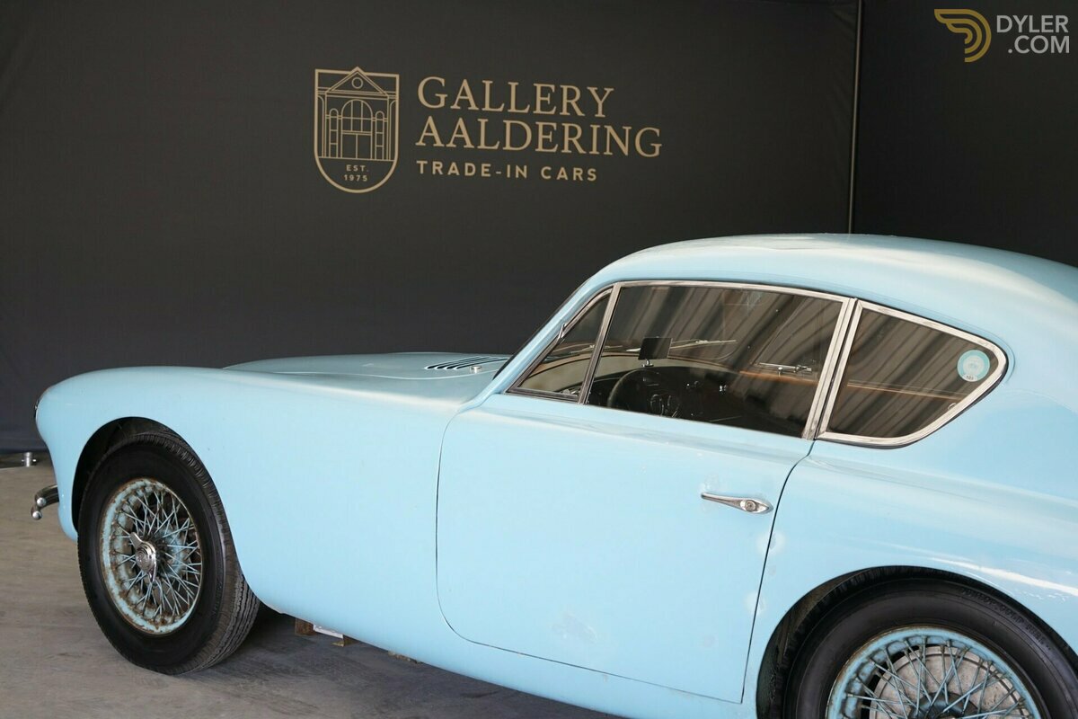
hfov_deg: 42.7
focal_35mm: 46
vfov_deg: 29.2
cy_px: 360
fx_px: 1377
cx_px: 539
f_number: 6.3
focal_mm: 46
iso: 800
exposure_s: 1/15
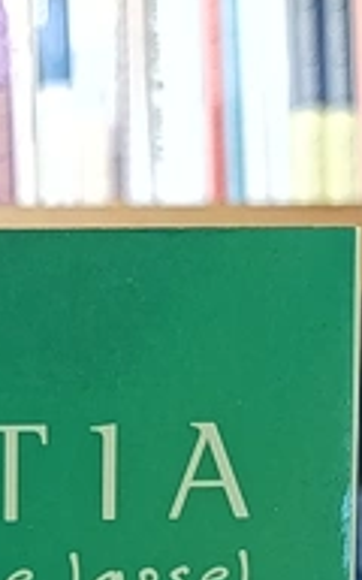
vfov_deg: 12.3
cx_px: -216
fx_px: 2557
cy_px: 872
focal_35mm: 162
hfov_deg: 7.9
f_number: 1.65
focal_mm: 6.11
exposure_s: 1/100
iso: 525
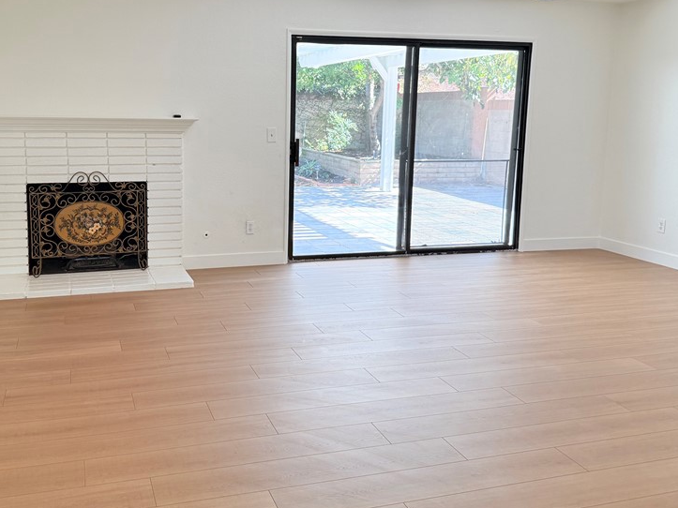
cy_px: 199
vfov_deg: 41.6
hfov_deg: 53.6
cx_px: 268
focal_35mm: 34
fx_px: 666
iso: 200
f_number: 1.78
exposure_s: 1/240
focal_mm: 6.76
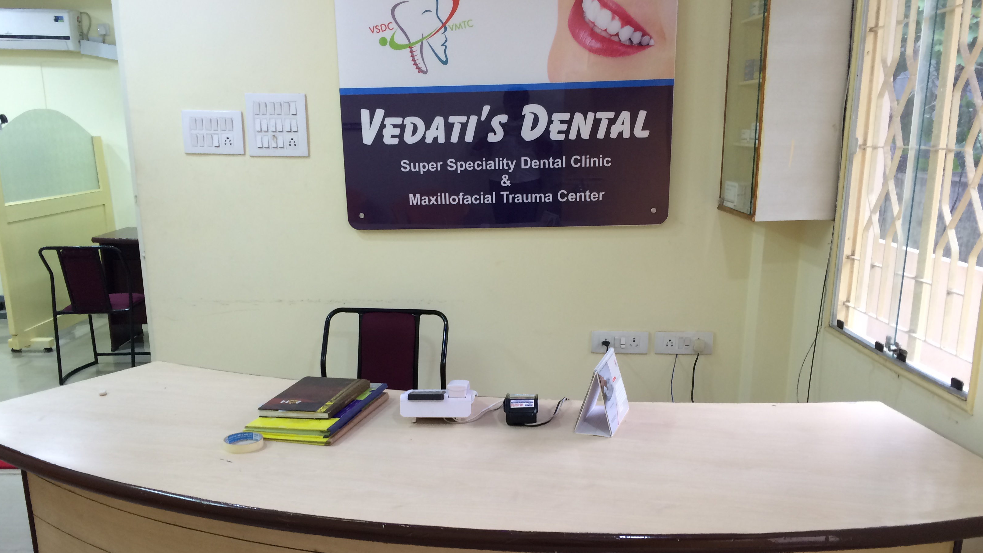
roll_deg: +0.5
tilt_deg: -14.4
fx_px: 834
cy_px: 364
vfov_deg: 36.3
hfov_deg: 61.0
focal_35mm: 32
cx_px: 490
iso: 100
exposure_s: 1/33
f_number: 2.2
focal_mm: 4.15
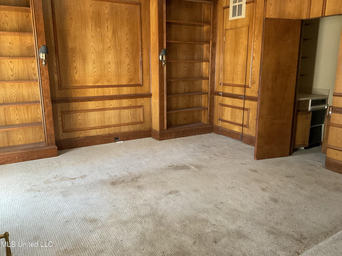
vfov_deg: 48.2
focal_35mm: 29
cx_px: 171
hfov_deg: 61.7
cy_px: 128
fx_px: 287
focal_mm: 3
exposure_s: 1/60
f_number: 1.8
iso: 250
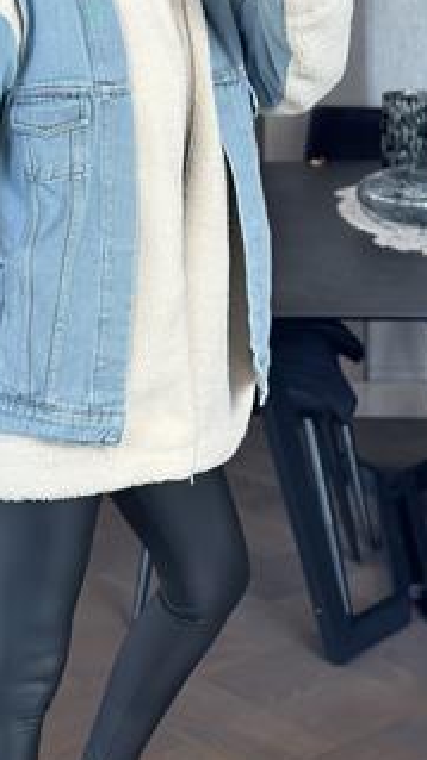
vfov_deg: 25.3
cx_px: 107
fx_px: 1674
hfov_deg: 14.5
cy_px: 174
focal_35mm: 83
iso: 125
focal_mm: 6.86
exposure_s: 1/60
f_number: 1.78
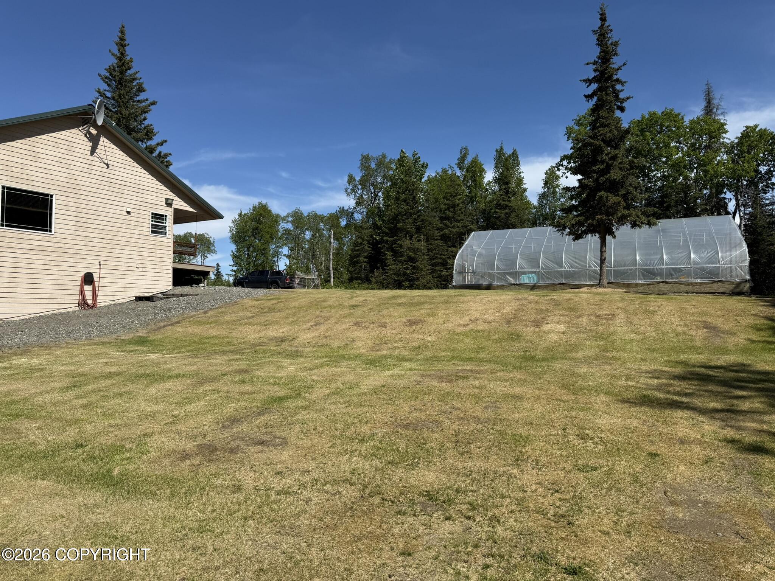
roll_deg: -0.3
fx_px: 537
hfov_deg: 71.6
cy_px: 290
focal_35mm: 24
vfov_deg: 56.8
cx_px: 388
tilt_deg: +2.0
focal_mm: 6.76
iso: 80
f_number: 1.78
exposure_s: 1/5714
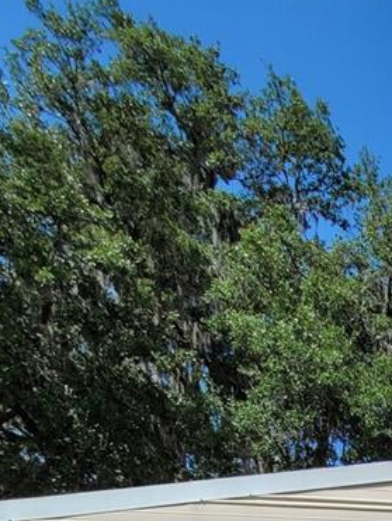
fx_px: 633
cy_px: 713
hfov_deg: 24.8
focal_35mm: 42
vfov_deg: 31.5
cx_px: 614
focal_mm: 1.74
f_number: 2.2
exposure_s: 1/1884
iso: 40
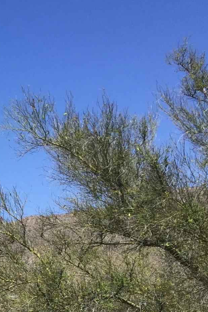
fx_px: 841
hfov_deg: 12.0
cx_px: -252
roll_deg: -0.6
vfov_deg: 20.1
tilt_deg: -0.1
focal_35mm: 97
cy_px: 338
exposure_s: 1/1980
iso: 32
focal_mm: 4.15
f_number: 2.2
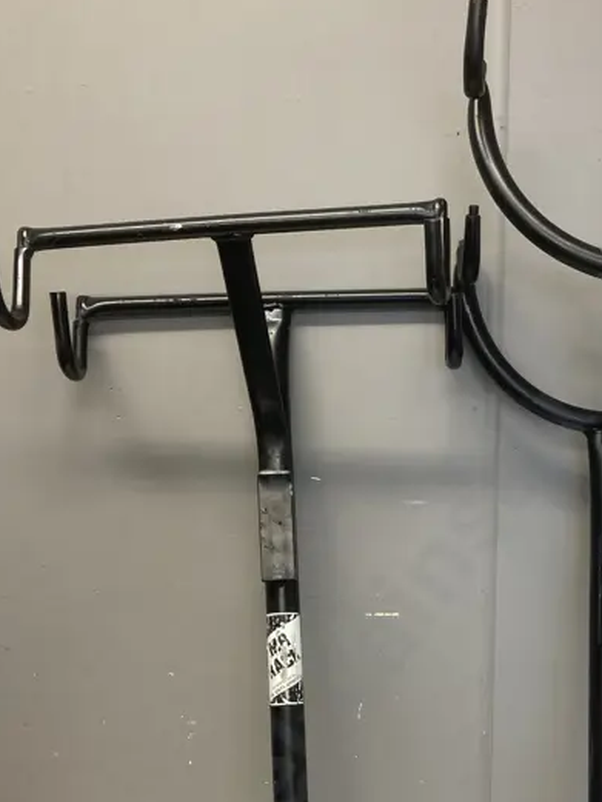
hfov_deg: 26.2
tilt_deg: -12.1
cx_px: 463
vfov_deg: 34.6
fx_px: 1275
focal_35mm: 55
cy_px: 539
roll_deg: -1.4
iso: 50
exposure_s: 1/50
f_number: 1.8
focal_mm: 3.99
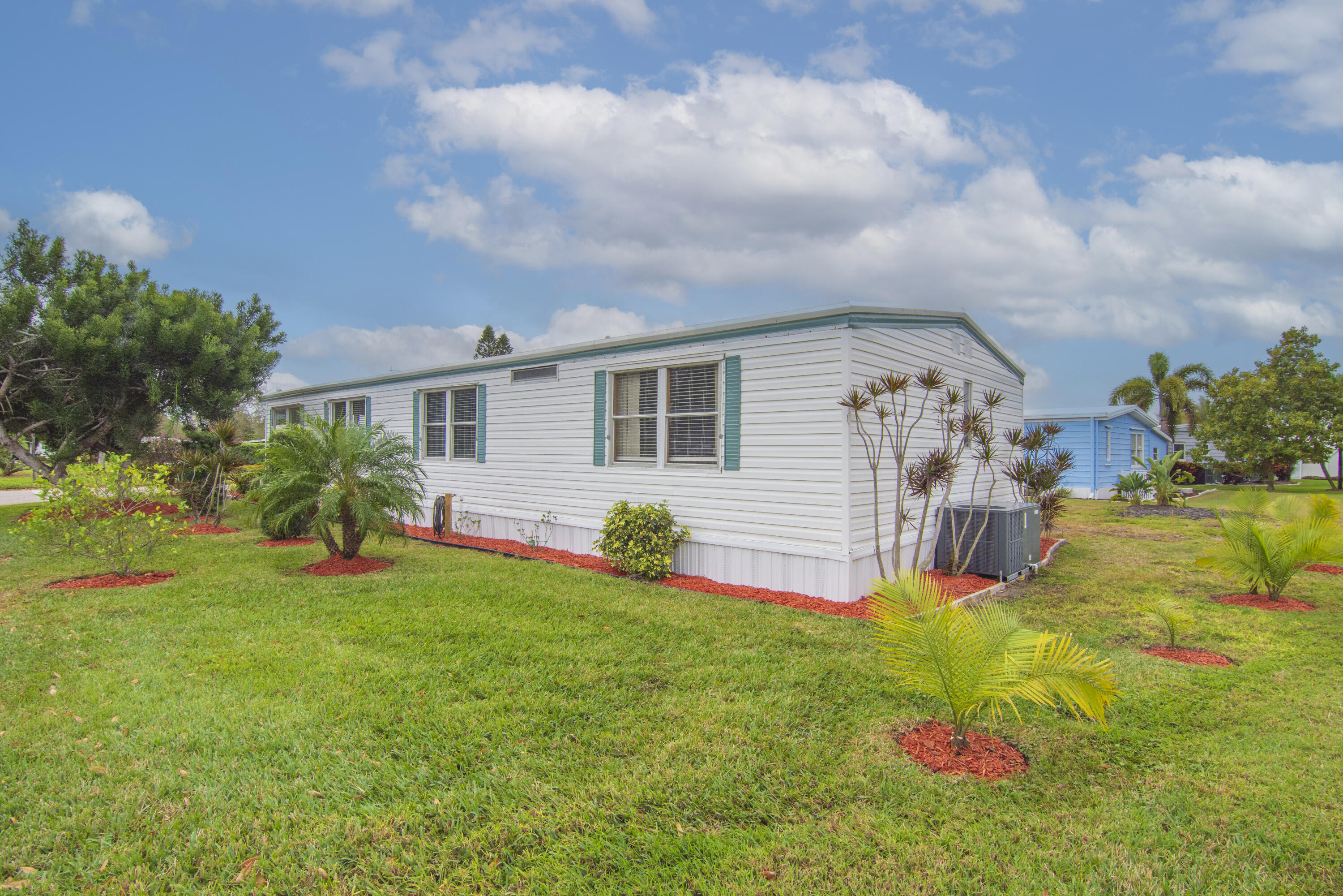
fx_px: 615
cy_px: 448
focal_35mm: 16
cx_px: 672
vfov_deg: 72.1
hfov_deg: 95.0
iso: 320
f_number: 9
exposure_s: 1/320
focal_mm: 11
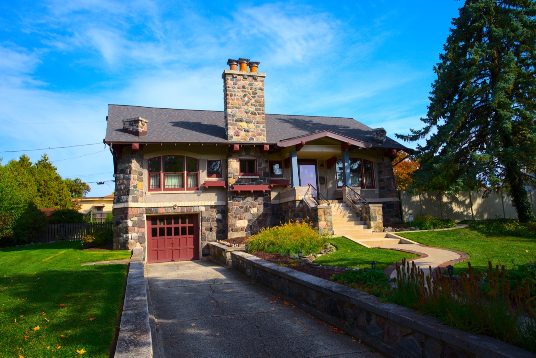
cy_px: 179
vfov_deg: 46.5
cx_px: 268
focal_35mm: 28
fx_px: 417
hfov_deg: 65.4
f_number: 8
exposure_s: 1/160
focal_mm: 28
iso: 100
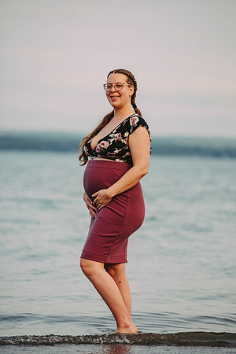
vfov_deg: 10.8
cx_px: 118
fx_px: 1868
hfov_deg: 7.2
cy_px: 177
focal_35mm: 190
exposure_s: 1/1000
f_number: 3.5
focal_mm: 190
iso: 250
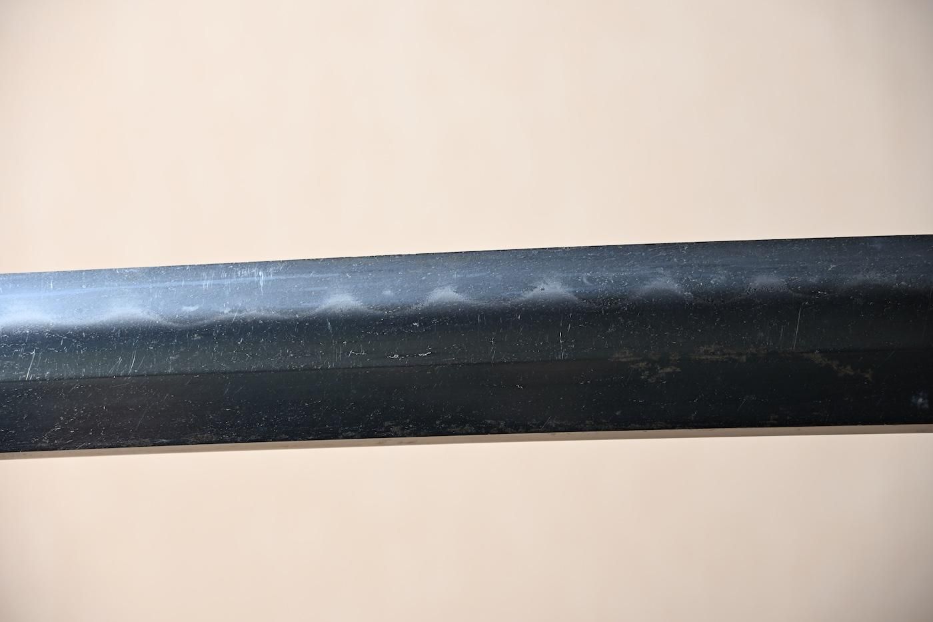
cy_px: 311
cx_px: 466
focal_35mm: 123
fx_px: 3187
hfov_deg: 16.7
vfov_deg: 11.1
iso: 100
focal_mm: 82
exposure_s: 1/2
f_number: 5.3
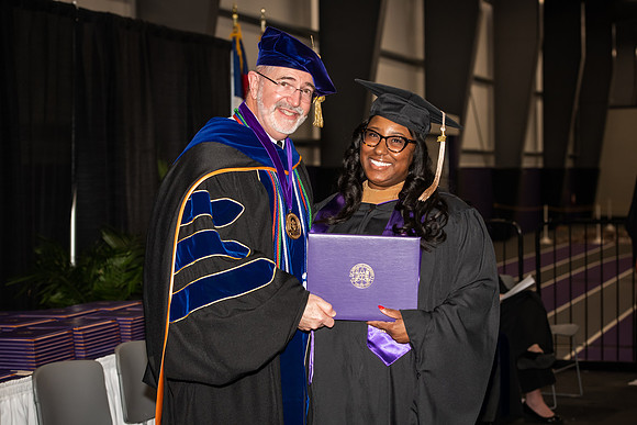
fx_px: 1416
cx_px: 318
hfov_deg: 25.4
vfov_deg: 17.1
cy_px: 212
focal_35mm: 80
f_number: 5.6
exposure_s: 1/200
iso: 1000
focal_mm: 80
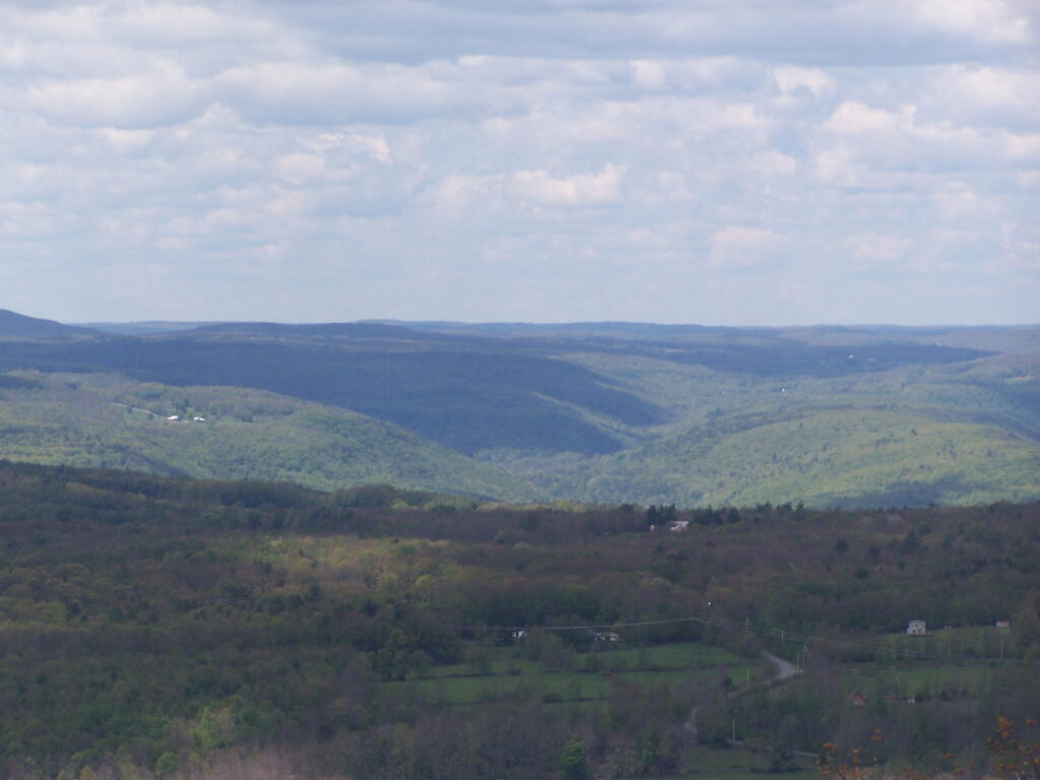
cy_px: 390
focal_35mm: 209
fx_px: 6279
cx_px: 520
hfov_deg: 9.5
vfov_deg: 7.1
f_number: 4.5
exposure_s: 1/800
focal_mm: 34.6
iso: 80
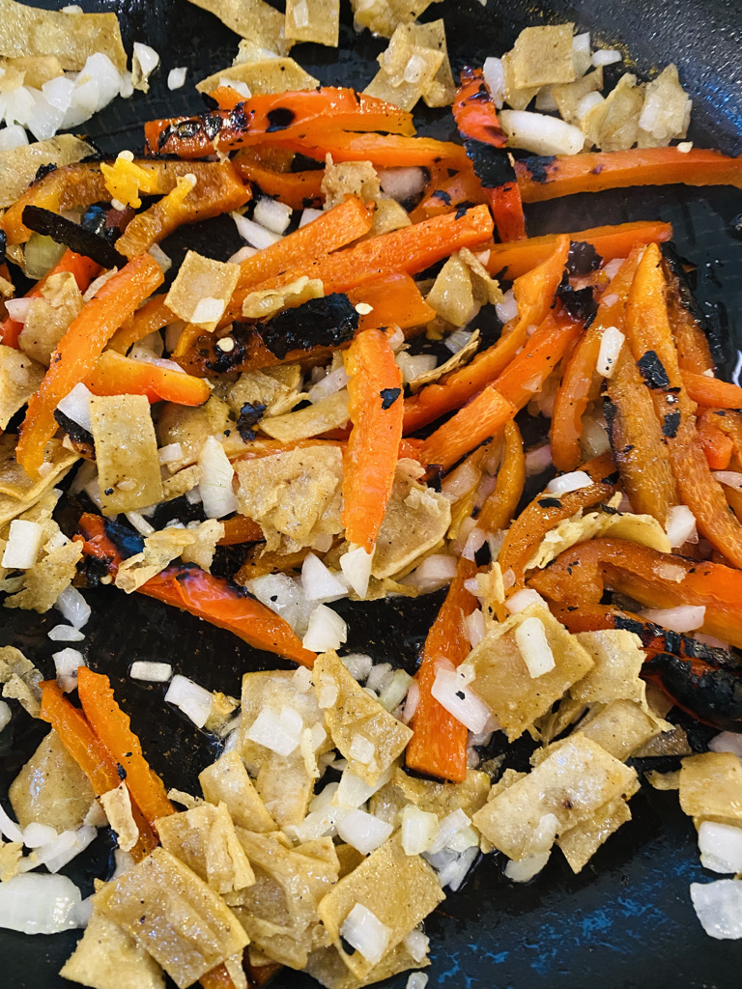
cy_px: 494
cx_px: 371
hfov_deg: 53.1
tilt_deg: -72.4
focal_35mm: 26
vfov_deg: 67.3
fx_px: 743
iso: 500
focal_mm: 4.25
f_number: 1.8
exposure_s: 1/30
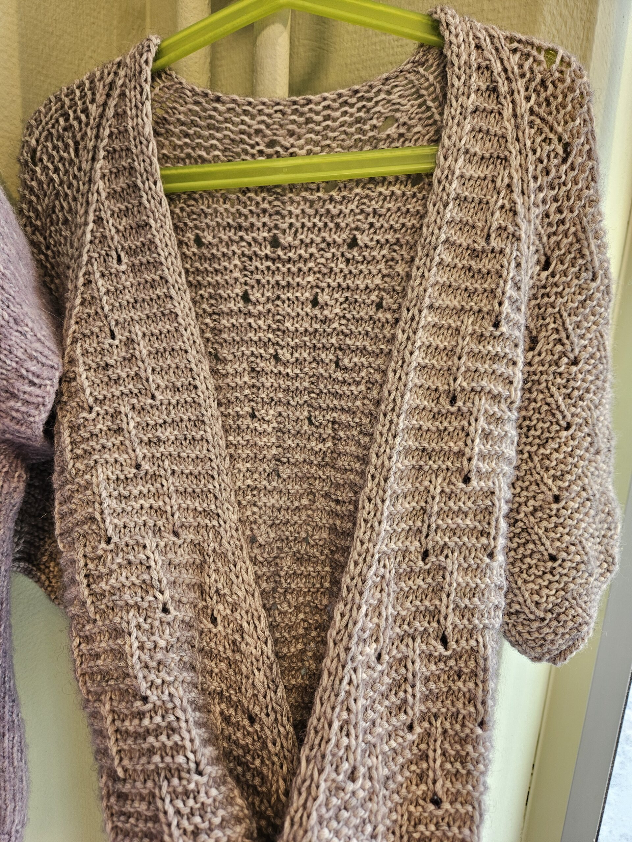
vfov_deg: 73.9
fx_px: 560
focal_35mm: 23
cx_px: 316
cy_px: 421
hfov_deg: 58.9
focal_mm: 5.4
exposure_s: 1/100
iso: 125
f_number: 1.8
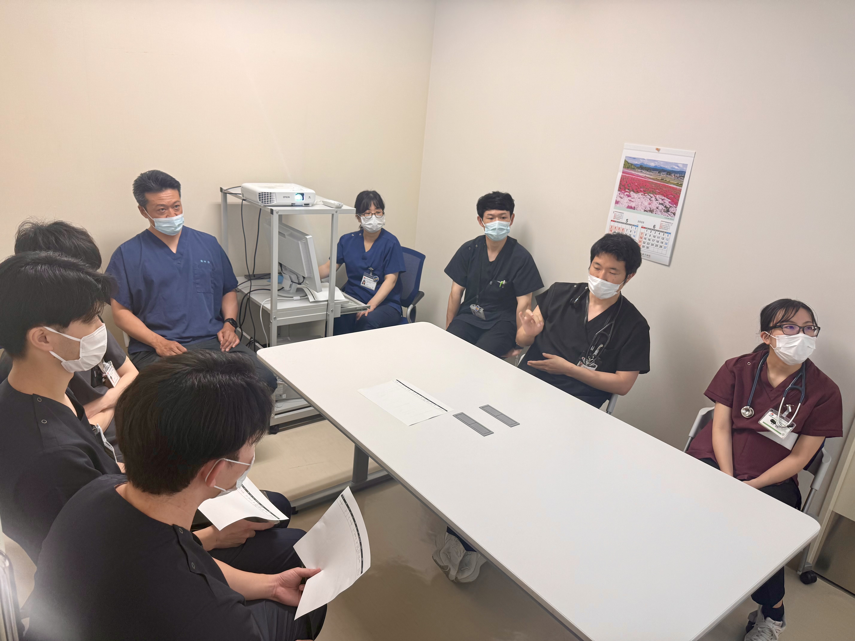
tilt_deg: -17.6
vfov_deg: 56.8
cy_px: 320
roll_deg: -5.6
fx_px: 593
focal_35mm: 24
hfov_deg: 71.6
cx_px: 428
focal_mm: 6.76
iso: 80
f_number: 1.78
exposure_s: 1/100
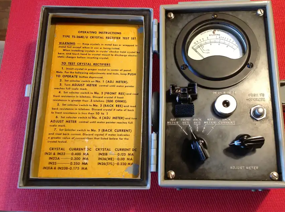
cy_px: 102
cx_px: 160
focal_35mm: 41
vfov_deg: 35.0
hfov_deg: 45.8
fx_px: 337
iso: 160
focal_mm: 4.28
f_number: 2.4
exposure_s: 1/15
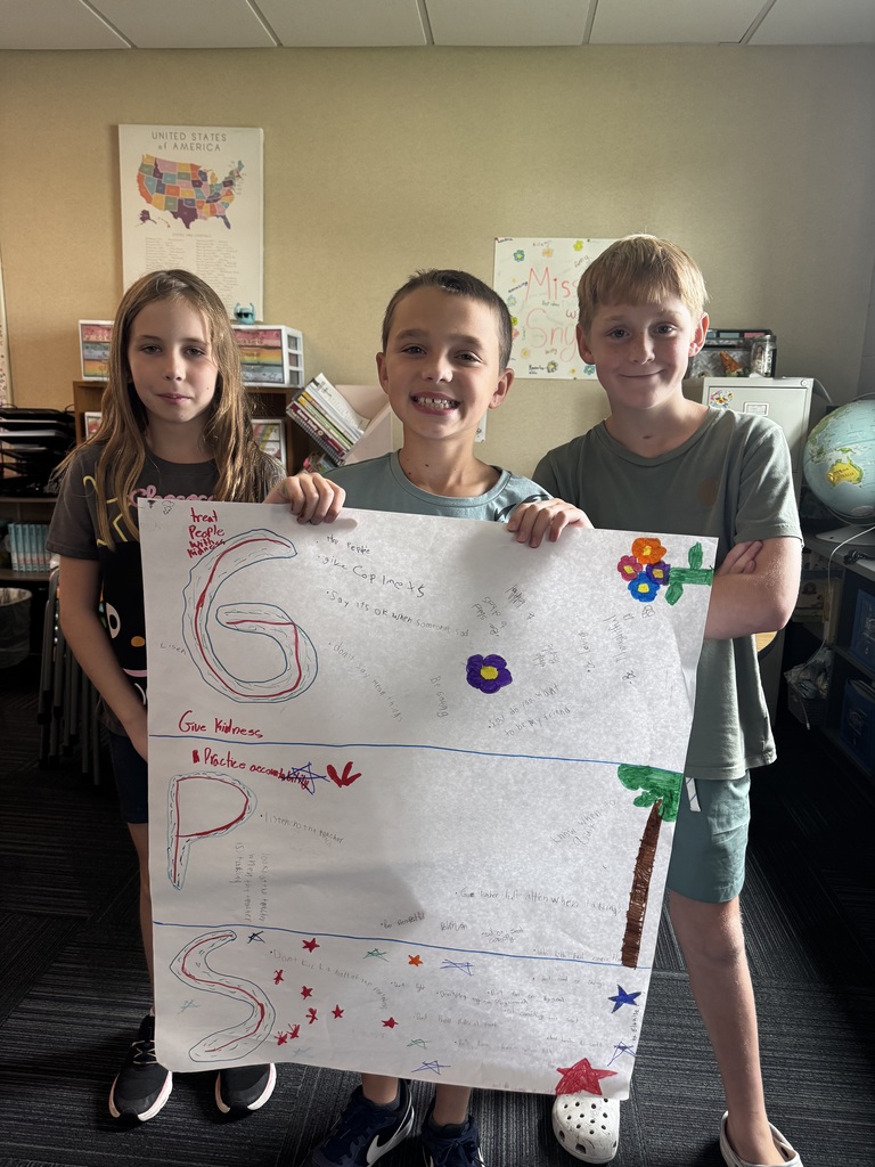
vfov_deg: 71.6
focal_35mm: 24
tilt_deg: -12.8
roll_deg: -1.0
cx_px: 438
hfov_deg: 56.8
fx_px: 809
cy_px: 584
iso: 200
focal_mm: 6.76
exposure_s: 1/75
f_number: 1.78
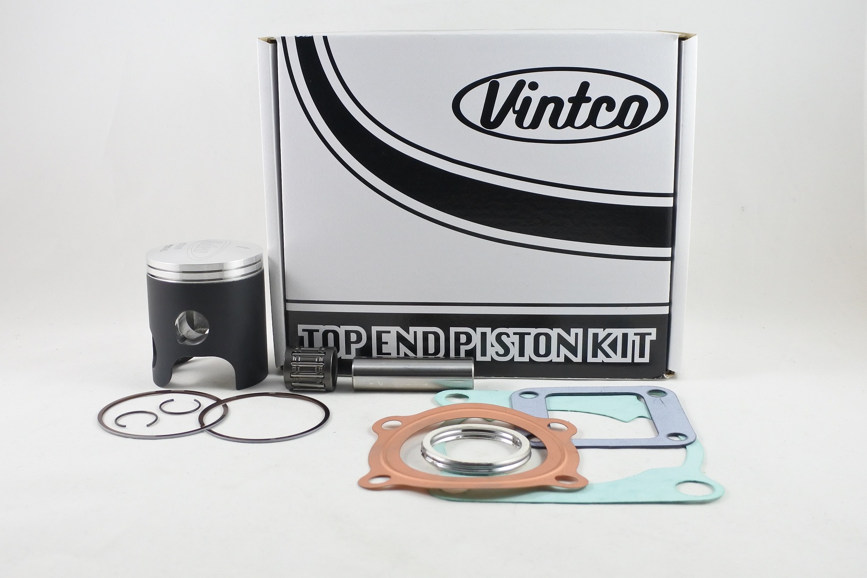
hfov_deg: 63.7
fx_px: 698
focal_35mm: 29
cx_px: 434
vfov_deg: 45.0
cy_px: 289
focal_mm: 10.8
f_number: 3.5
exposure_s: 1/125
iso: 400
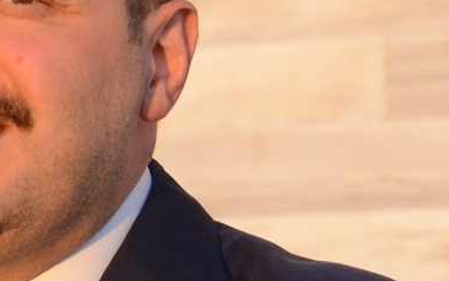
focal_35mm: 724
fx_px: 8865
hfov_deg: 2.9
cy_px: 256
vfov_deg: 1.8
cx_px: -345
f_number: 11
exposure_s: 1/250
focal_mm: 135
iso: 2500
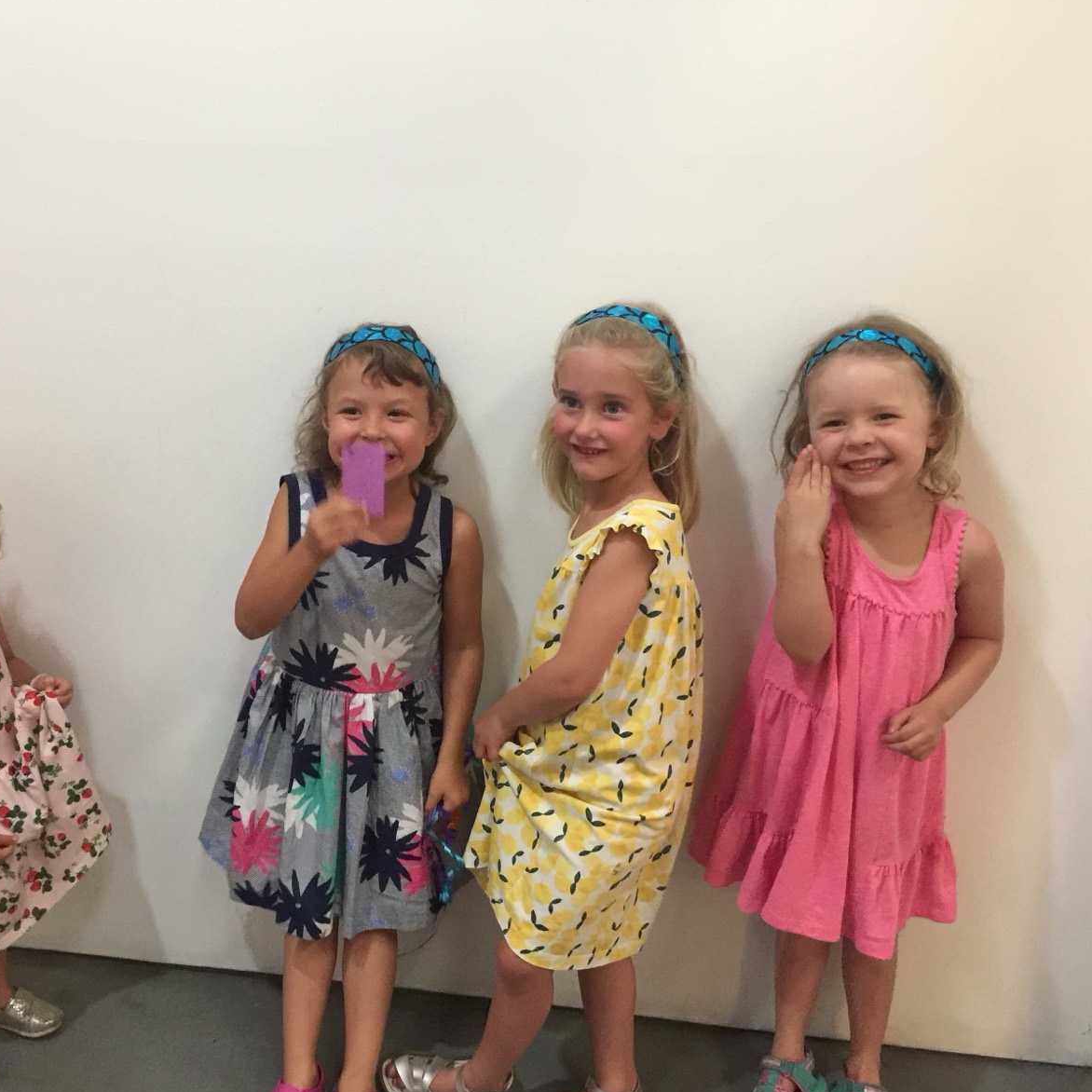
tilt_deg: -20.9
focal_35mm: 35
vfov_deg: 47.2
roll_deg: -0.6
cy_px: 553
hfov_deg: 47.0
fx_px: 1249
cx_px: 437
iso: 160
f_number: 2.2
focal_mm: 4.15
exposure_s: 1/15
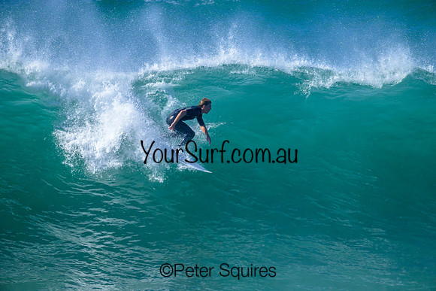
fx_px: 13567
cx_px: 218
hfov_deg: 1.8
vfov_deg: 1.2
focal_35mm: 1120
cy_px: 146
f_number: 9
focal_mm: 1120
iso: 1800
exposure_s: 1/6400
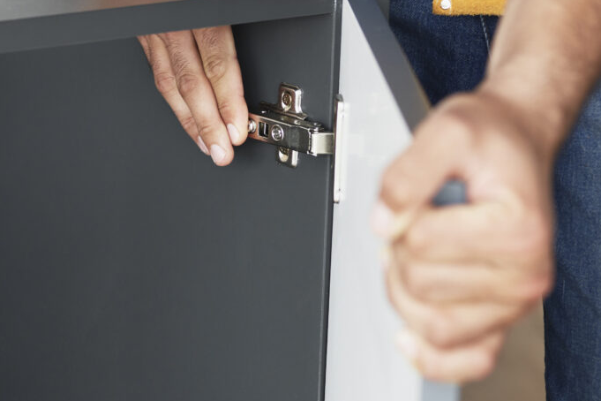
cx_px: 77
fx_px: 3138
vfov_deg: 7.3
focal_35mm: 188
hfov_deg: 10.9
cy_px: 179
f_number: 2.2
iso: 125
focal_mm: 50
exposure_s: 1/125
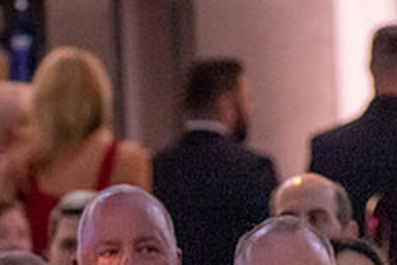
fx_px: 11038
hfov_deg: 2.1
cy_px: 235
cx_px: 147
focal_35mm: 1001
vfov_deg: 1.4
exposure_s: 1/60
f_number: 5.6
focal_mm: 220
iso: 6400
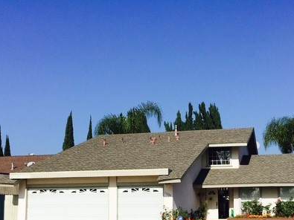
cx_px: 188
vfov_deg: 30.1
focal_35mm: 47
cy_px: 178
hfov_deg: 40.1
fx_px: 399
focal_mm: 4.15
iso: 32
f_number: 2.2
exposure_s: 1/4405
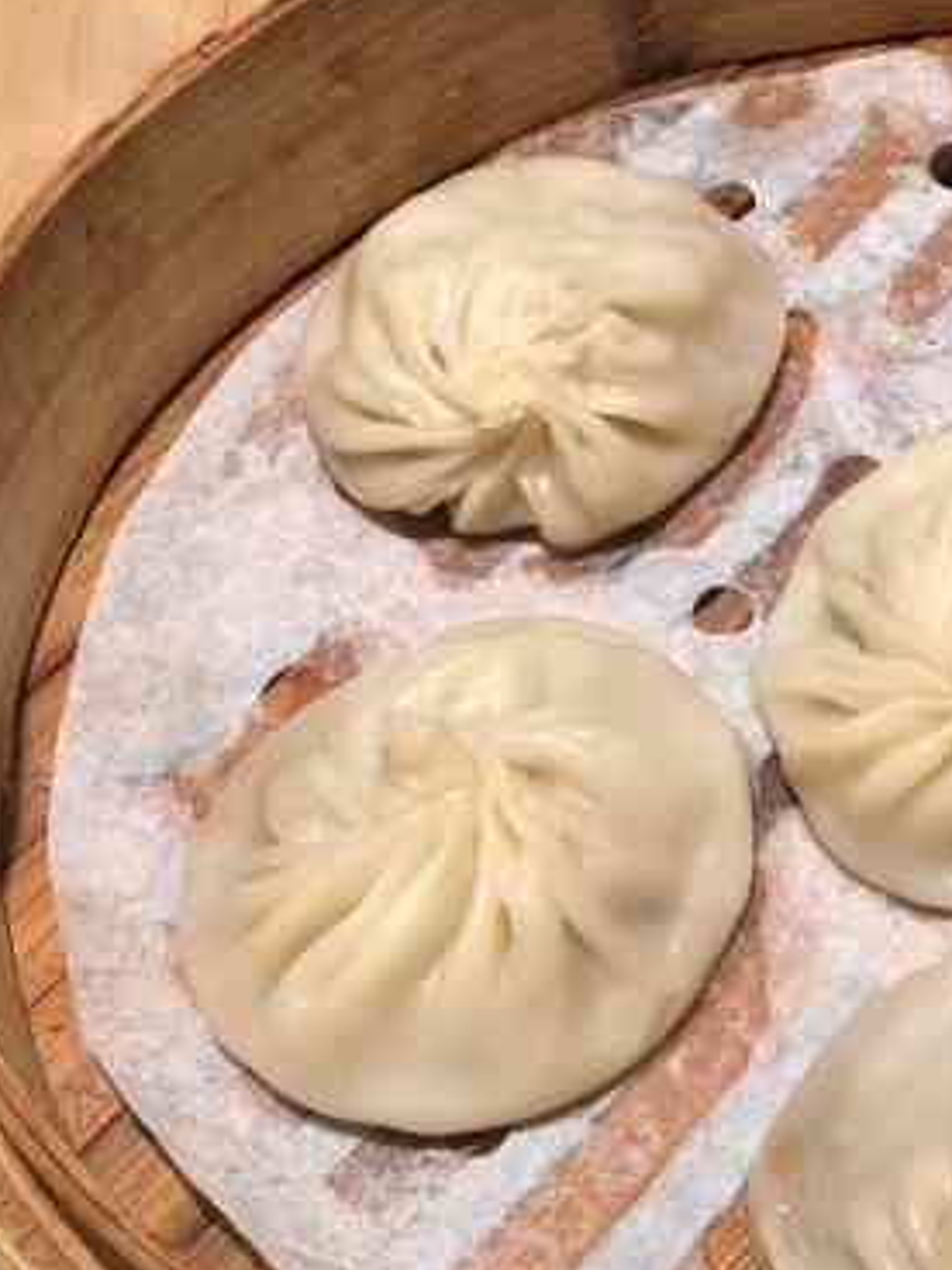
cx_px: 852
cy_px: 519
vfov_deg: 27.4
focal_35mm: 71
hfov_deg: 20.3
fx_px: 2603
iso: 32
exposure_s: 1/50
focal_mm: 4
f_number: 1.8
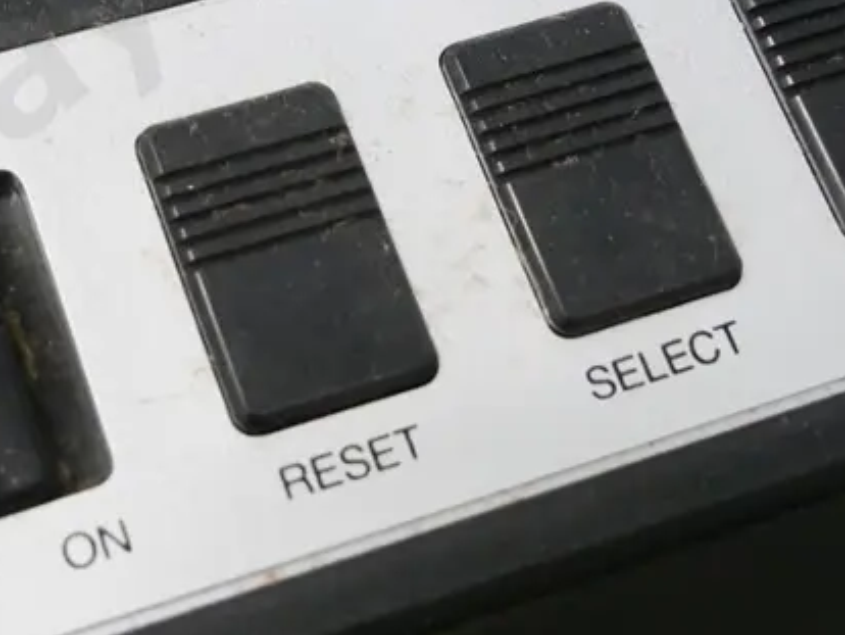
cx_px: 263
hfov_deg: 21.9
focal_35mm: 89
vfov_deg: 16.0
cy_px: -108
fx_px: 2174
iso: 3200
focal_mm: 18
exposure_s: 1/125
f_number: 5
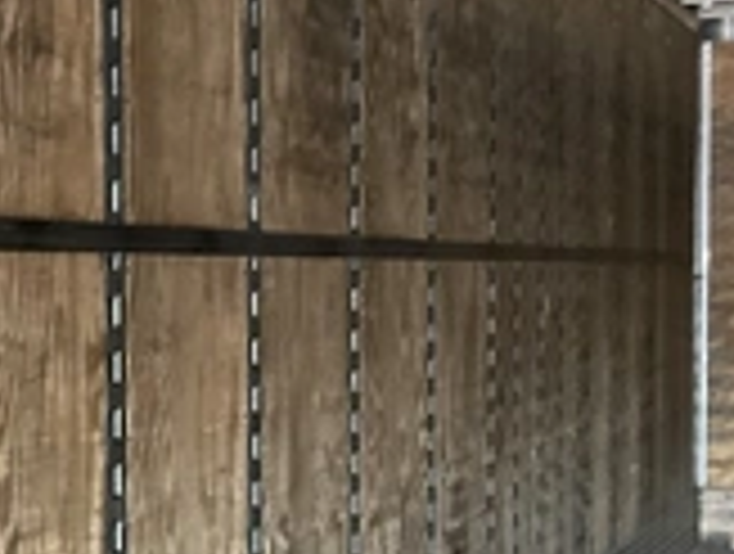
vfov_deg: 20.7
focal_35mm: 71
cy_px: 365
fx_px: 1509
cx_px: 23
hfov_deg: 26.1
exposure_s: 1/30
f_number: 1.8
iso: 500
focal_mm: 3
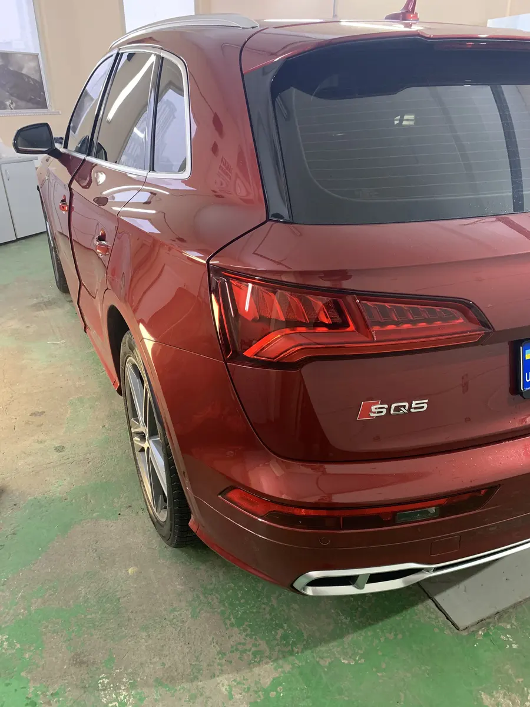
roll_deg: +0.7
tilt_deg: -24.9
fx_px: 531
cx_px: 265
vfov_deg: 67.3
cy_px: 354
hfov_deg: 53.1
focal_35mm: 26
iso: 400
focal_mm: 4.25
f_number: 1.8
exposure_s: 1/50
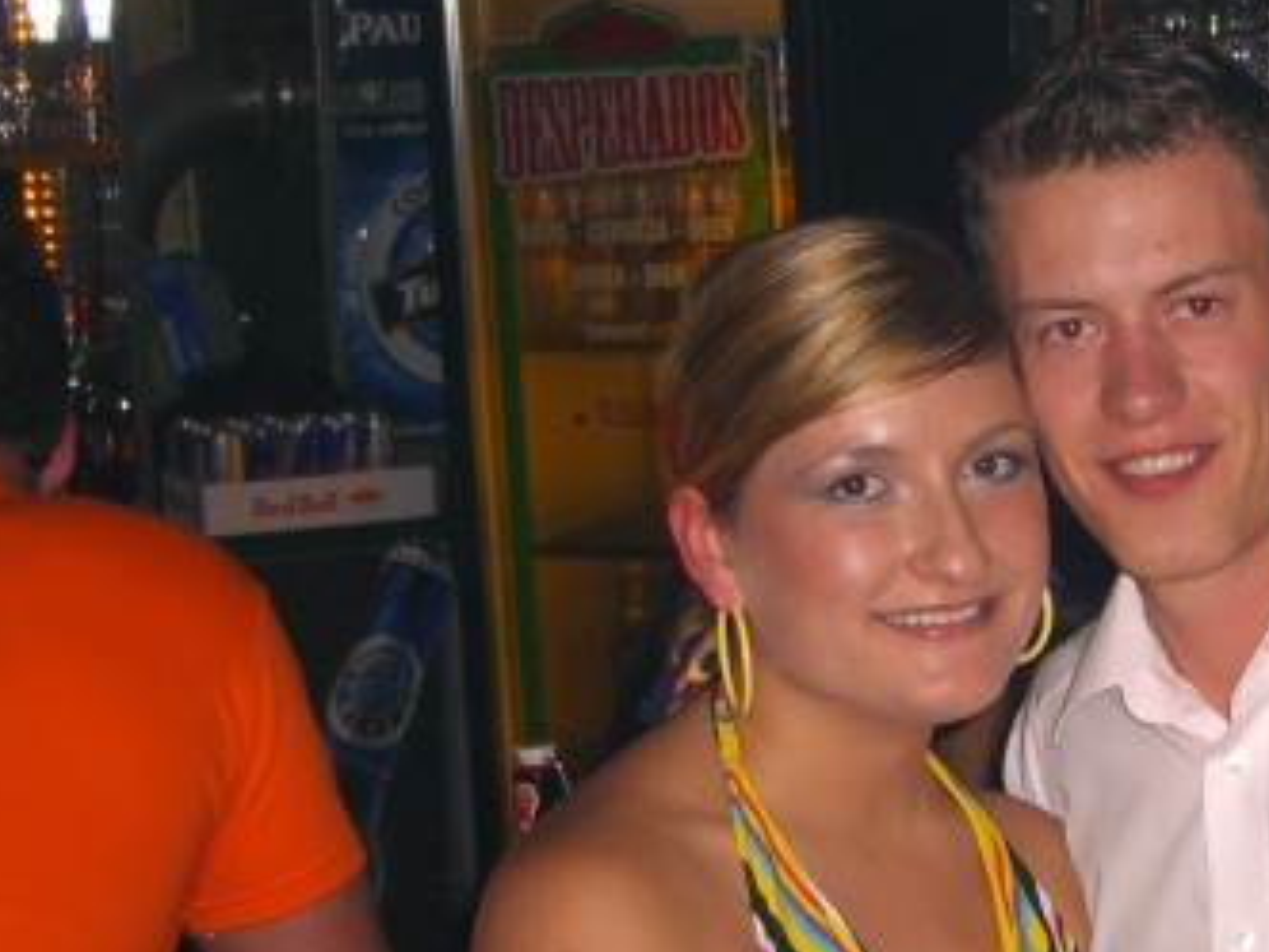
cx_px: 1131
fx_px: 4069
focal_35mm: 111
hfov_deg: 17.5
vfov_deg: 13.3
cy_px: 367
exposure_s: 1/60
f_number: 3.1
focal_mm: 9.5
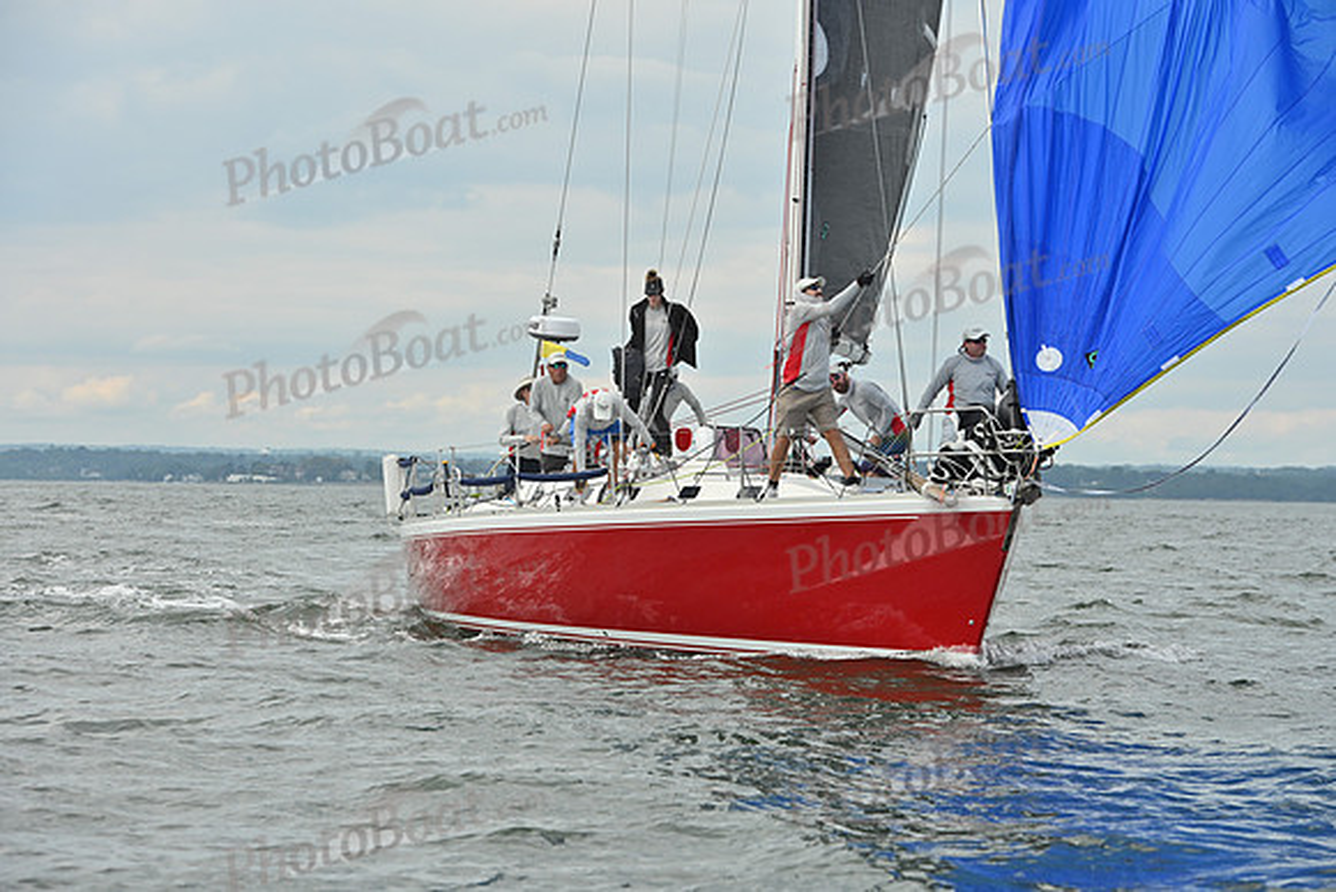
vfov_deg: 10.6
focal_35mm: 130
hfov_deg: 15.8
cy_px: 446
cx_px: 668
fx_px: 4825
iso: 320
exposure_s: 1/1600
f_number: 7.1
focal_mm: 130
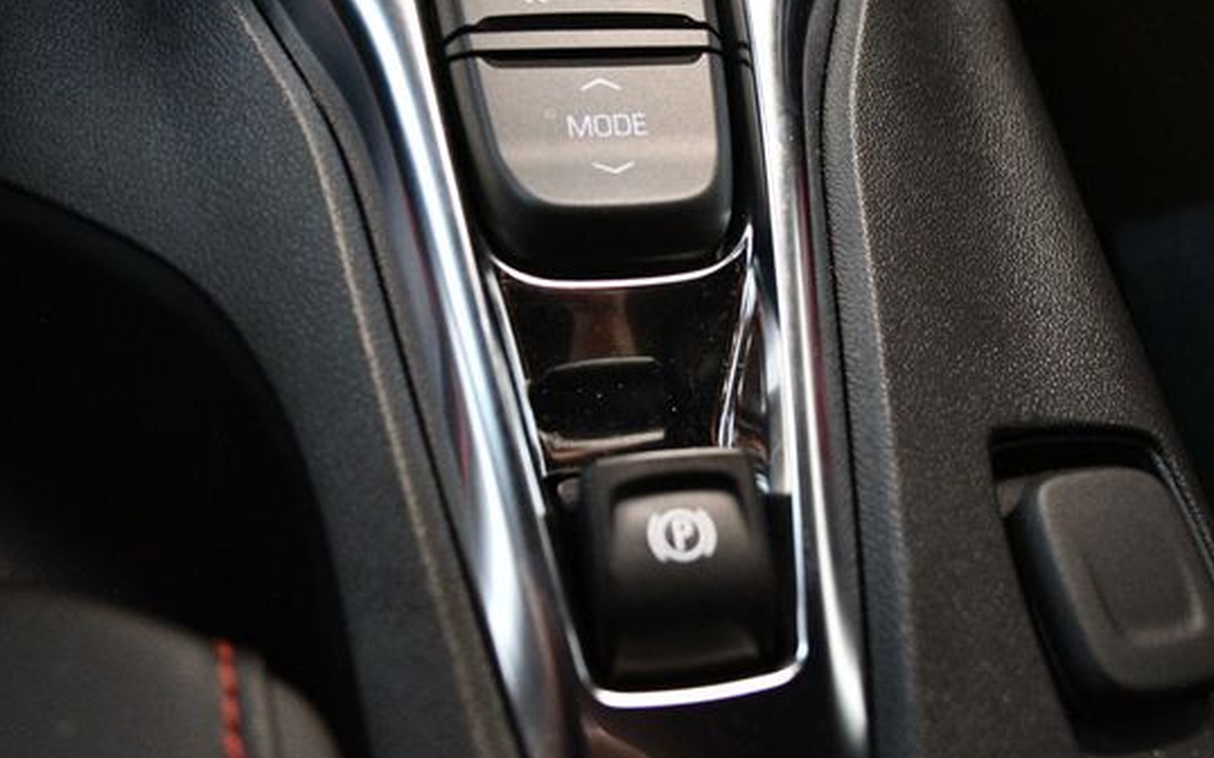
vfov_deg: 31.9
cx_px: 663
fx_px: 1323
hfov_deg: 49.2
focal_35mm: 40
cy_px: 316
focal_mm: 22
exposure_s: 1/60
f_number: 4
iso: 5000
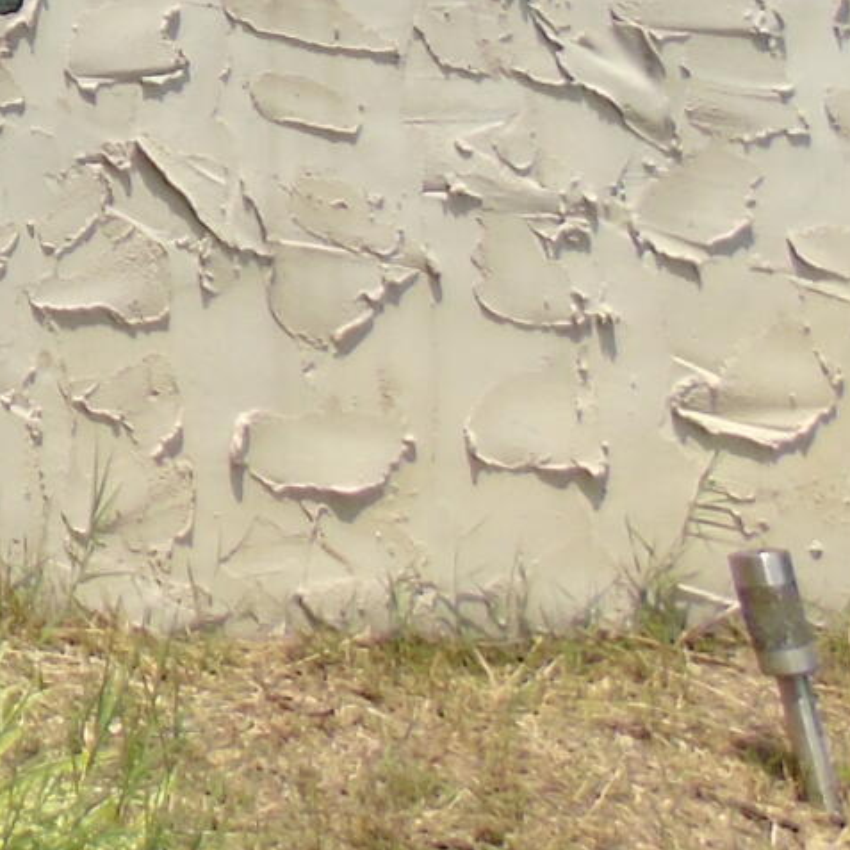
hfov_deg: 10.4
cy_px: -850
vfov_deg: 11.3
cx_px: -1333
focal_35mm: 139
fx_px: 3862
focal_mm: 4.4
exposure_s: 1/500
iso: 80
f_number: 3.4
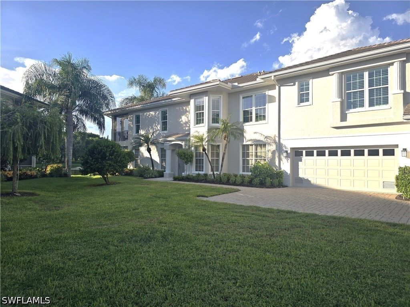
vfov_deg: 58.9
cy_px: 154
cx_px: 205
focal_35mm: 23
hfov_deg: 73.9
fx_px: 272
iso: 12
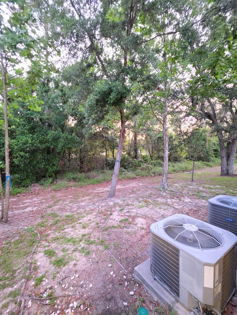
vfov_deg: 102.0
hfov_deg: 85.6
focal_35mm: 14
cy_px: 162
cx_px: 111
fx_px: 128
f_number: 1.9
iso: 3200
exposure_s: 1/20
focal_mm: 2.2
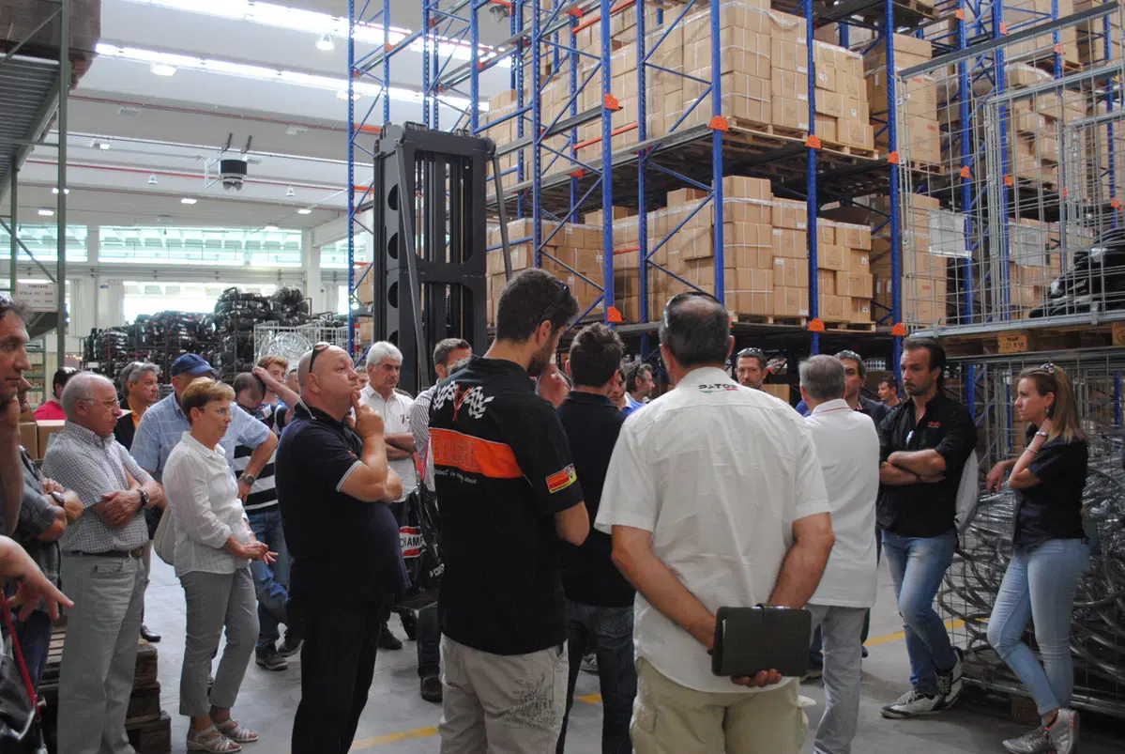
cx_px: 562
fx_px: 1033
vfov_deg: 40.1
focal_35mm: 33
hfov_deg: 57.2
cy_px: 377
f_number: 4
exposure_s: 1/30
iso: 800
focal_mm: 22
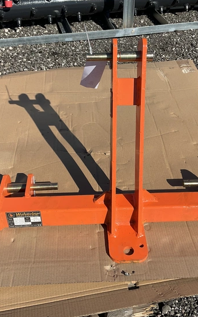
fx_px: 363
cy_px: 155
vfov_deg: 47.2
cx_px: 104
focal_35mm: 42
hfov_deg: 30.5
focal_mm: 3
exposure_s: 1/2227
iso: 25
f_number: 1.8
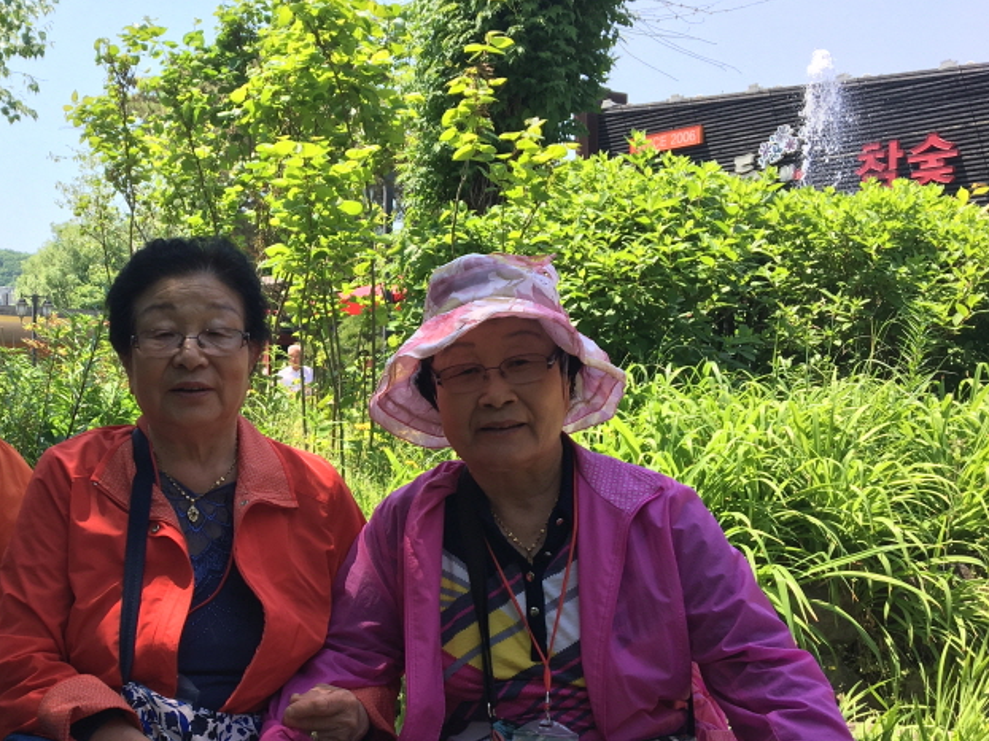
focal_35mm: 47
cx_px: 223
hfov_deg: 39.1
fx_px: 1342
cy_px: 450
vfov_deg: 30.8
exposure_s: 1/538
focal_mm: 4.15
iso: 25
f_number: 2.2
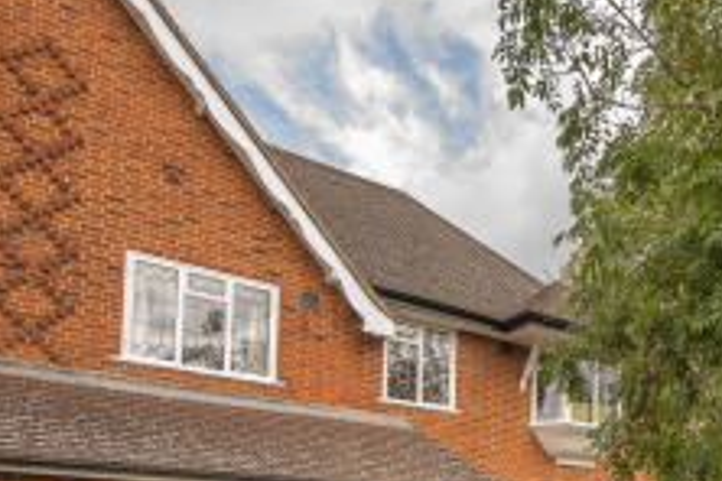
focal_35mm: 30
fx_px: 602
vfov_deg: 42.2
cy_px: 366
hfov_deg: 51.8
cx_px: 693
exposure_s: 1/250
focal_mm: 14
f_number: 6.3
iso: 400
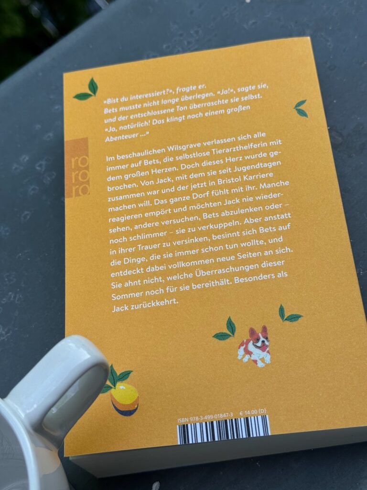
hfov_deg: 30.3
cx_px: 184
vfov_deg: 39.7
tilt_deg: -69.2
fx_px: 679
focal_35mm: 48
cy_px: 245
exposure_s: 1/1172
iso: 64
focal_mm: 6.76
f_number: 1.78
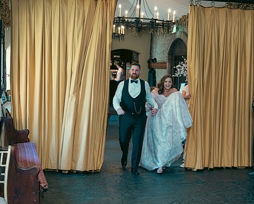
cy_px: 103
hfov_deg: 28.6
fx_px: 496
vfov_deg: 23.2
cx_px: 151
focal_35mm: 66
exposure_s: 1/160
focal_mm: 58
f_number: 3.5
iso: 2500
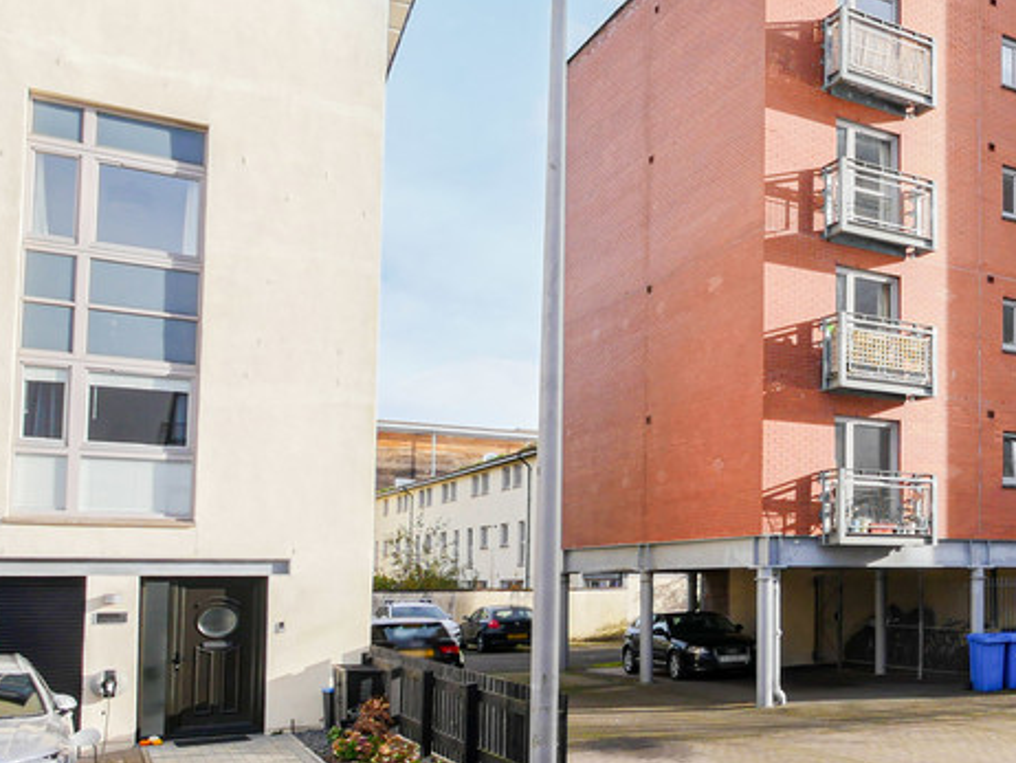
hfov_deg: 47.3
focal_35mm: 31
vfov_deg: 44.5
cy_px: 224
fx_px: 910
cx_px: 1040
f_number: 6.3
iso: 200
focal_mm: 7
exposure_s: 1/250
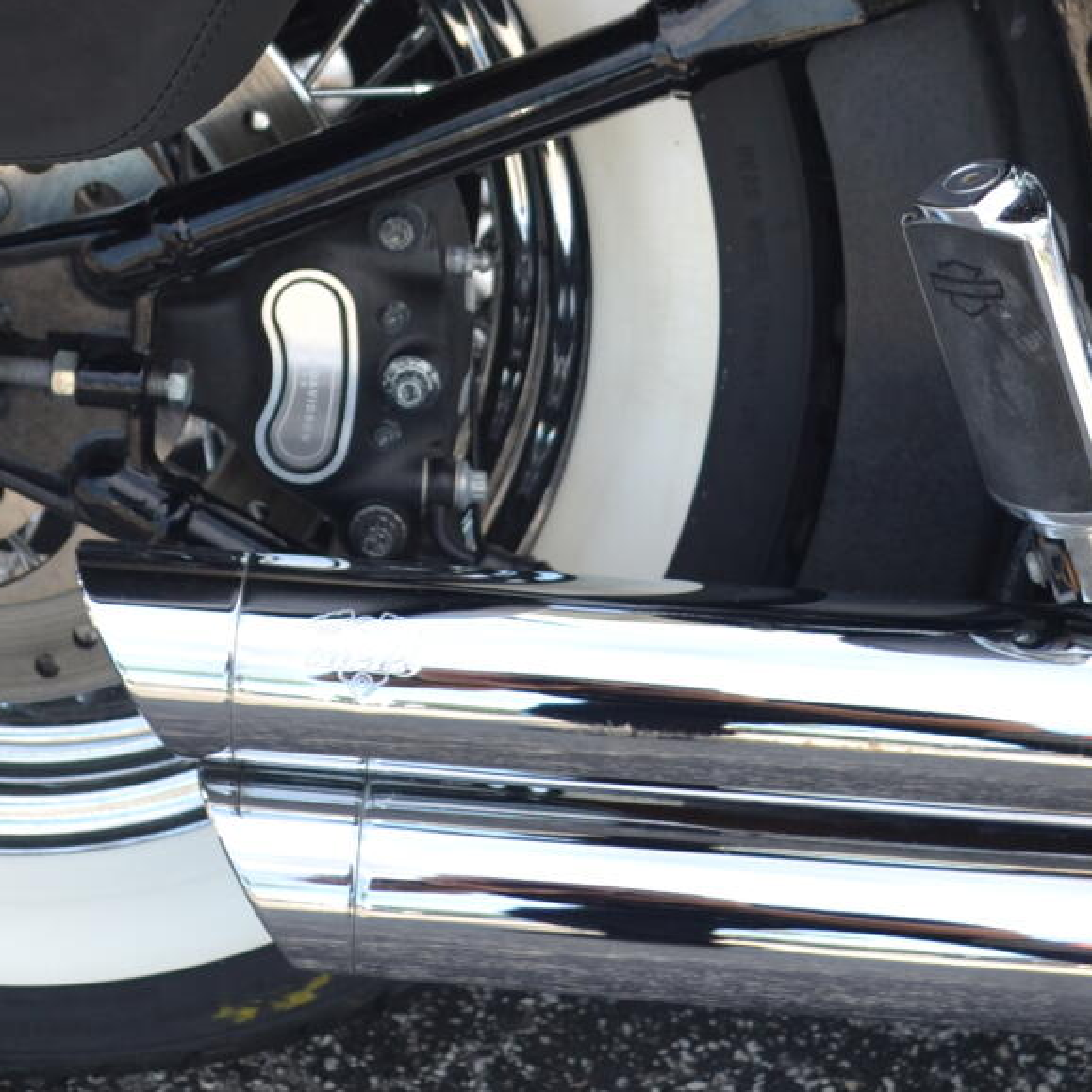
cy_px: -44
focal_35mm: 88
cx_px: 287
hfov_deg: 19.6
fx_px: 3141
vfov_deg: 19.1
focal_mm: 20
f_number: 3.8
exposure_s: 1/160
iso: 100
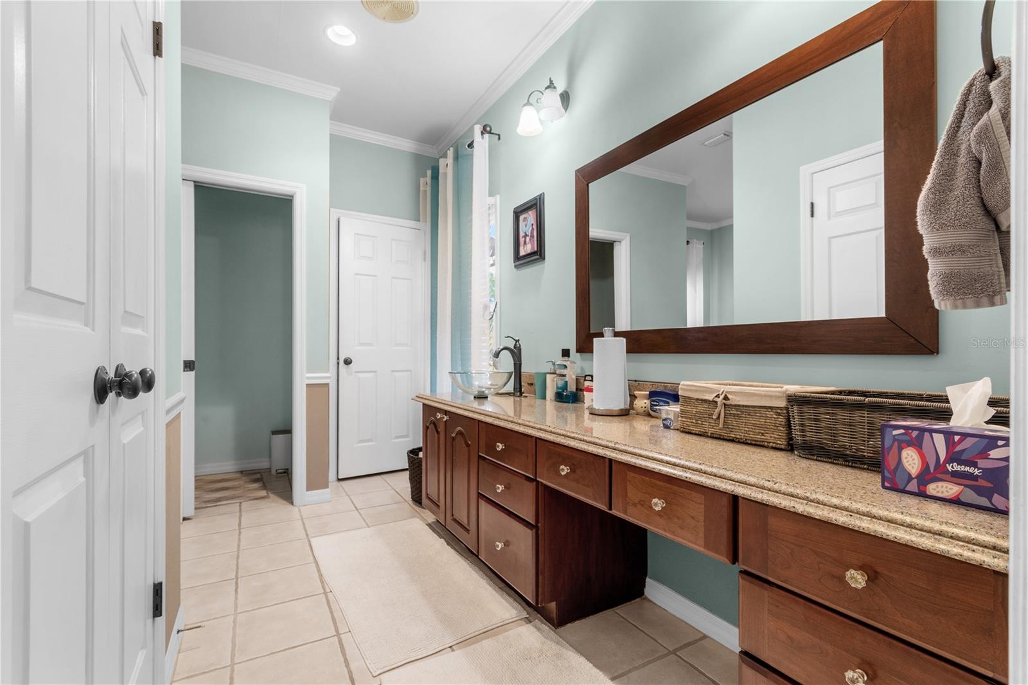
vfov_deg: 77.3
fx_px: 428
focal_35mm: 15
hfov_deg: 100.4
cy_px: 342
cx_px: 514
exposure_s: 1.6
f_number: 7.1
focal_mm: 10
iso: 100
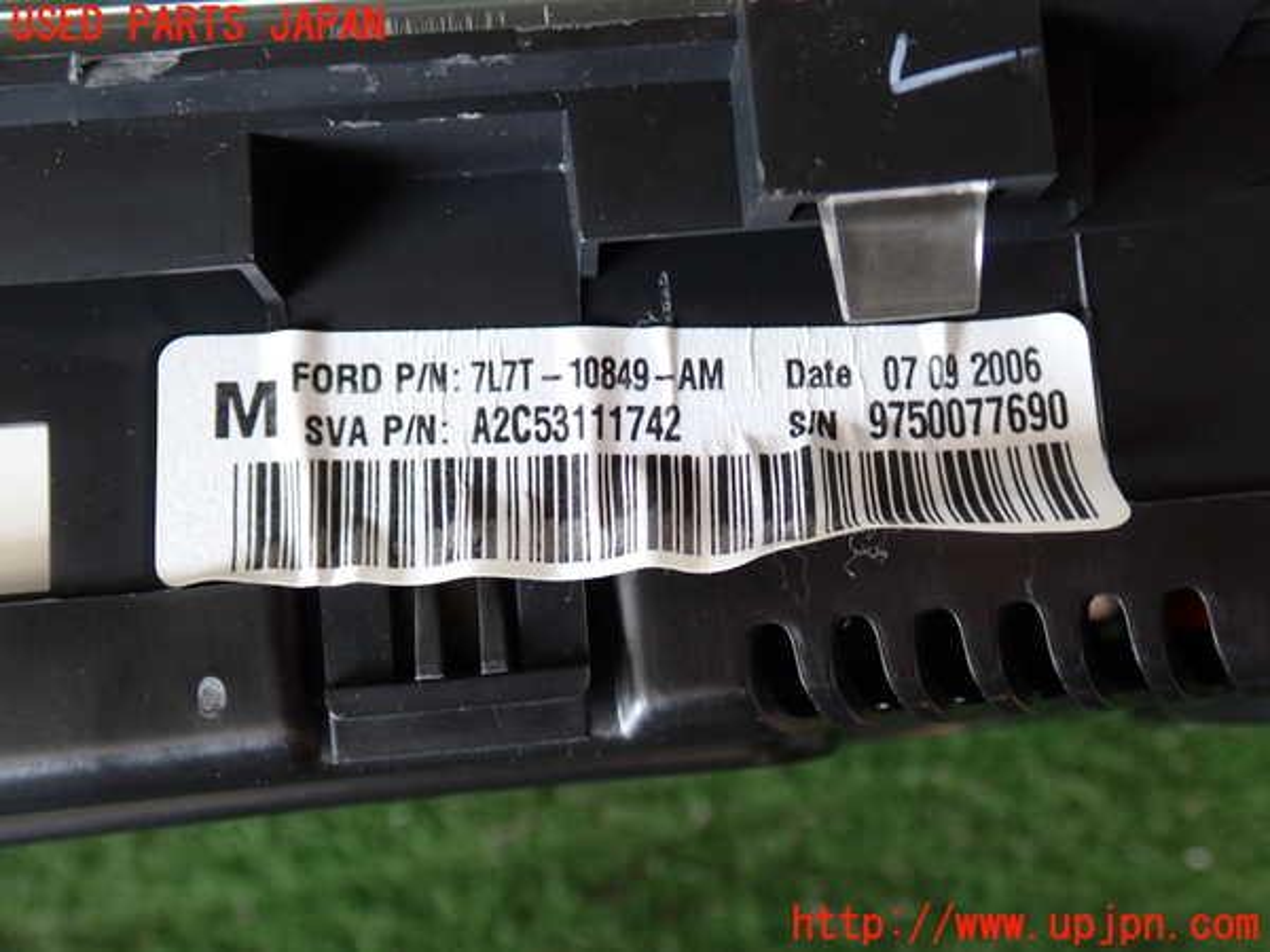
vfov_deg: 37.7
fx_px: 1394
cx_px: 635
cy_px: 476
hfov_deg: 49.0
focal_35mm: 38
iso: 200
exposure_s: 1/40
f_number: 2.7
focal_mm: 6.83
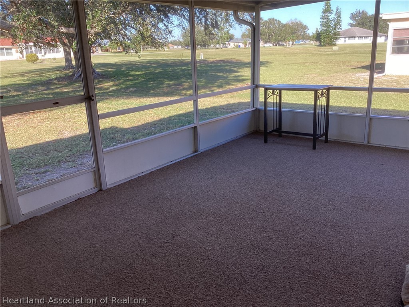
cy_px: 154
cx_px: 204
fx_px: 366
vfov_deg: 45.4
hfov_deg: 58.4
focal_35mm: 31
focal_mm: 3.3
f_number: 2.4
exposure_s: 1/120
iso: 25
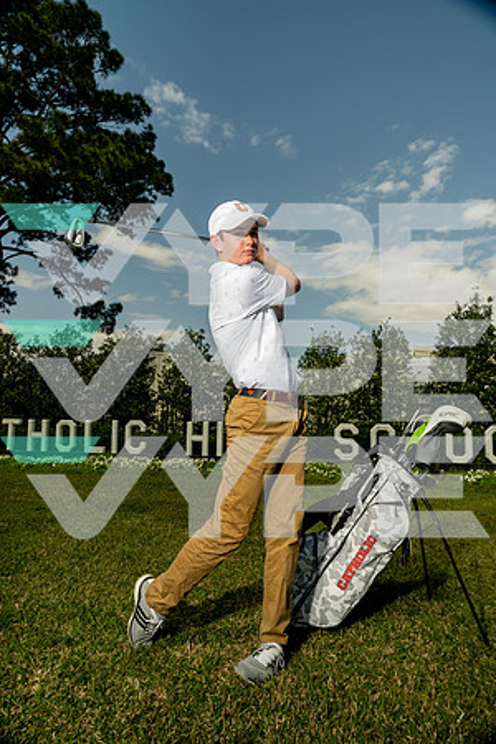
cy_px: 372
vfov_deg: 73.7
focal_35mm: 24
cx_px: 248
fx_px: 496
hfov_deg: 53.1
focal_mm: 24
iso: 100
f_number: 8
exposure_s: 1/250
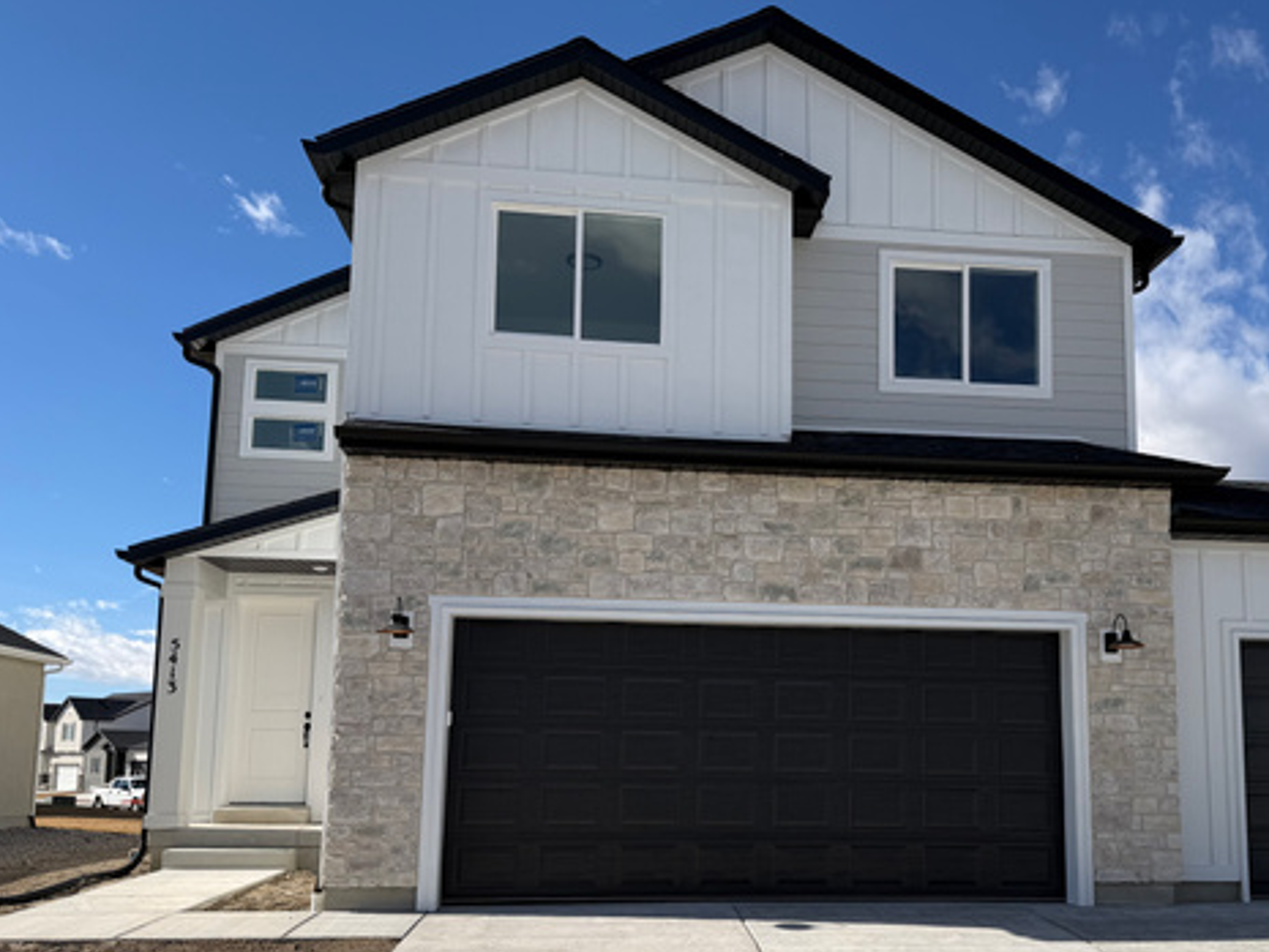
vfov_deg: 42.6
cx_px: 775
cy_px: 608
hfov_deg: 54.8
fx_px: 1210
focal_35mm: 33
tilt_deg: +6.5
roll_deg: -0.8
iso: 80
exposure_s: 1/5714
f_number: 1.78
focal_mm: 6.76
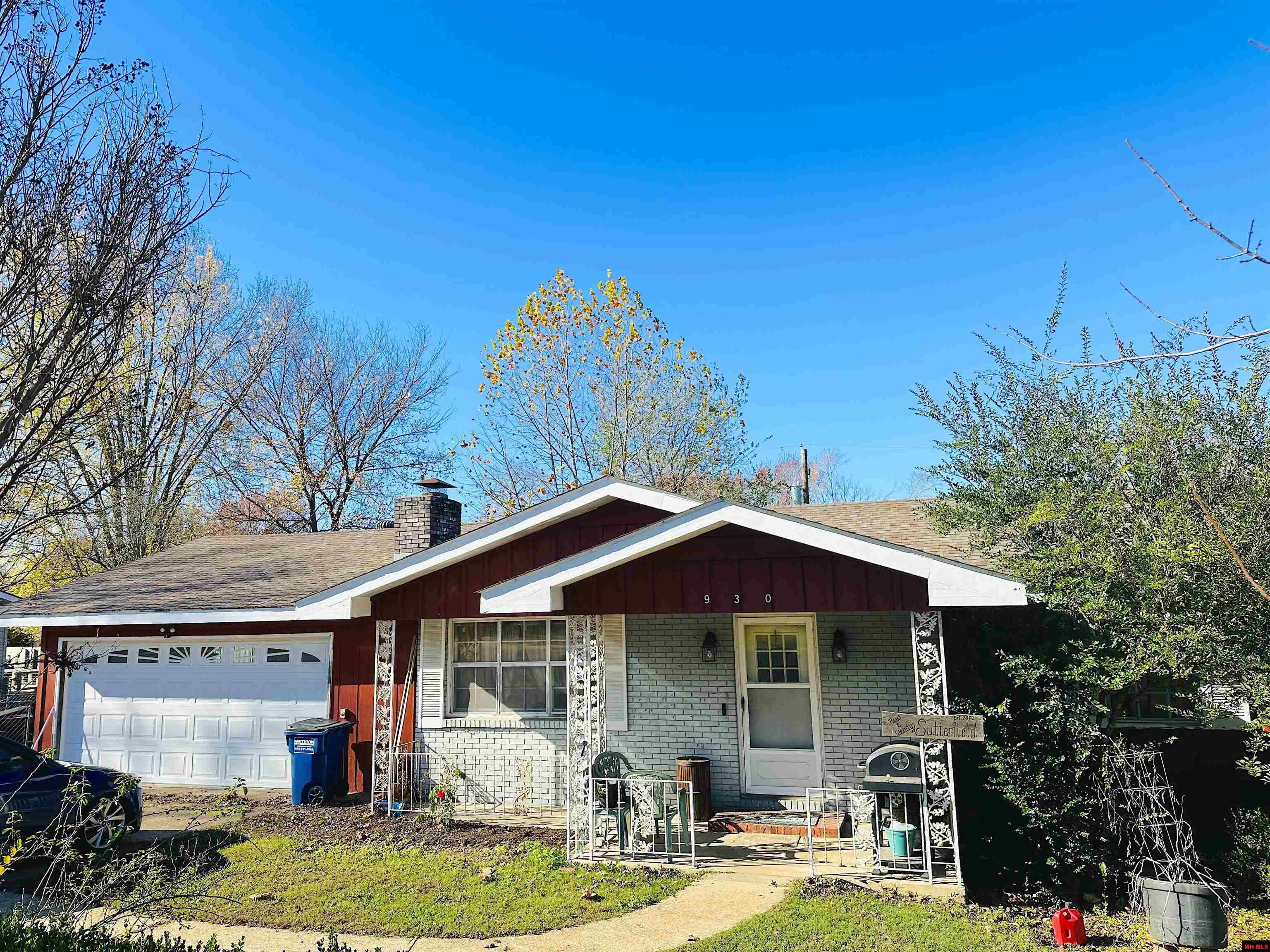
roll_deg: +0.8
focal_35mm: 24
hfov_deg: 71.6
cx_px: 635
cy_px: 476
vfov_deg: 56.8
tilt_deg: +9.3
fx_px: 881
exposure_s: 1/3356
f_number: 1.78
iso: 80
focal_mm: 6.86
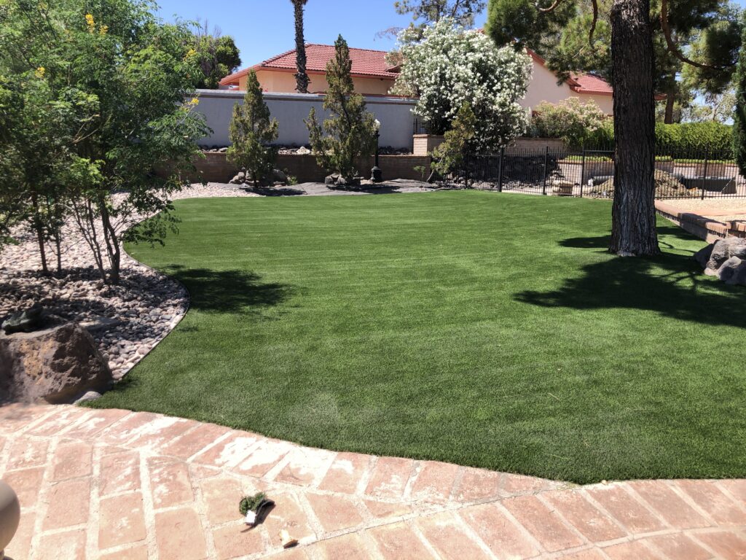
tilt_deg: -9.8
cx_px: 373
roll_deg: -0.8
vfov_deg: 49.7
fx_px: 603
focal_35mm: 28
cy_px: 280
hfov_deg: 63.4
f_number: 1.8
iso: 20
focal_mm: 3.99
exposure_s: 1/917
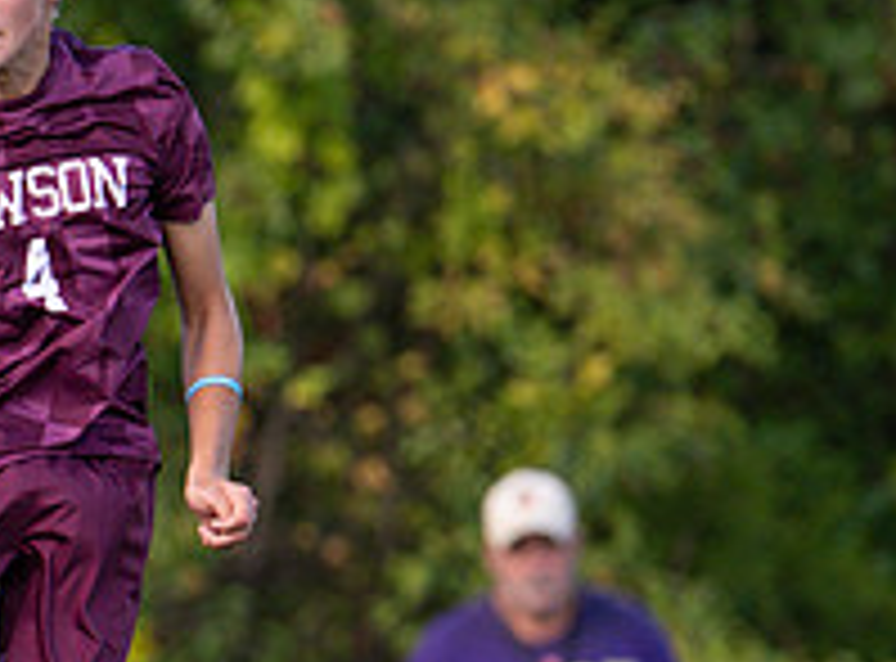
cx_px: -115
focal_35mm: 1454
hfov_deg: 1.4
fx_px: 37432
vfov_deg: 1.0
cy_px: 597
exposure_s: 1/1600
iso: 640
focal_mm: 400
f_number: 4.5
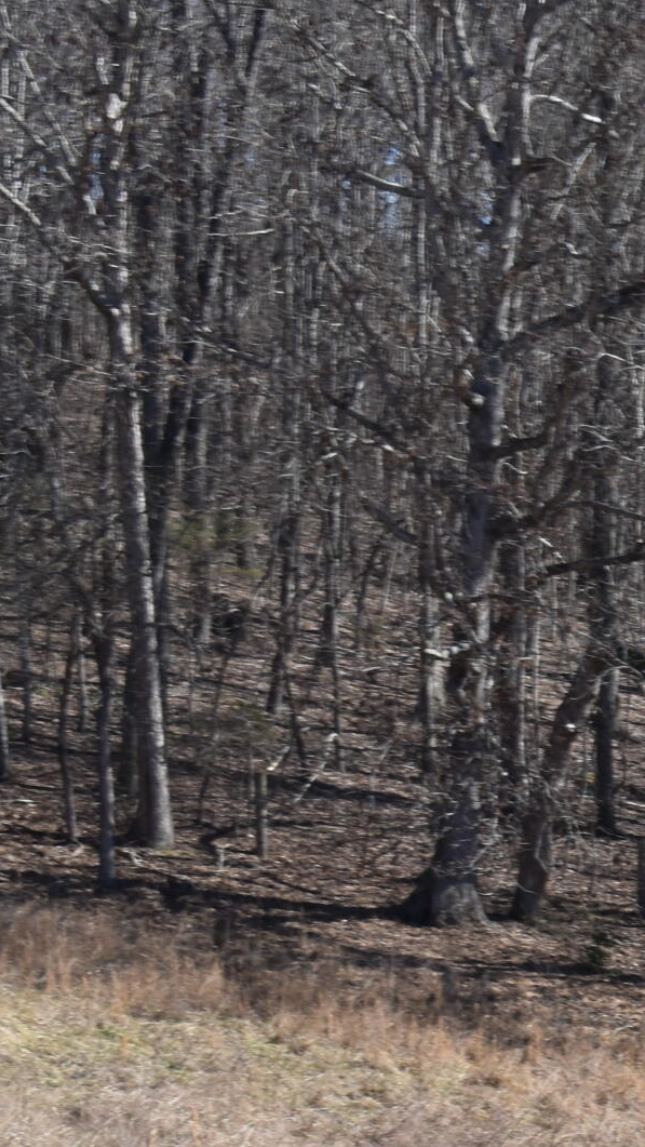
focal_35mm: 160
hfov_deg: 7.1
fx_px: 4864
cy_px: 1042
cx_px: 1558
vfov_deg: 13.3
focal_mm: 36
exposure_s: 1/250
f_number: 8
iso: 140
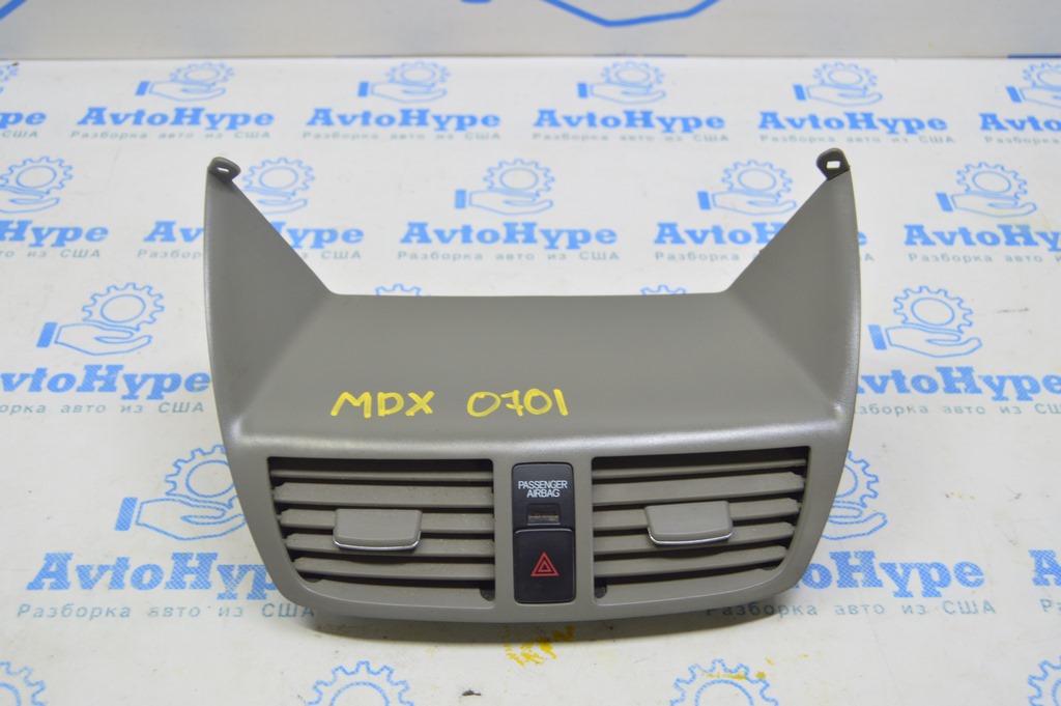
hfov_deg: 46.4
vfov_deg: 31.8
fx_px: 1237
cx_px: 530
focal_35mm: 42
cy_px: 353
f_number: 5.6
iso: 400
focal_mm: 28
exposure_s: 1/20
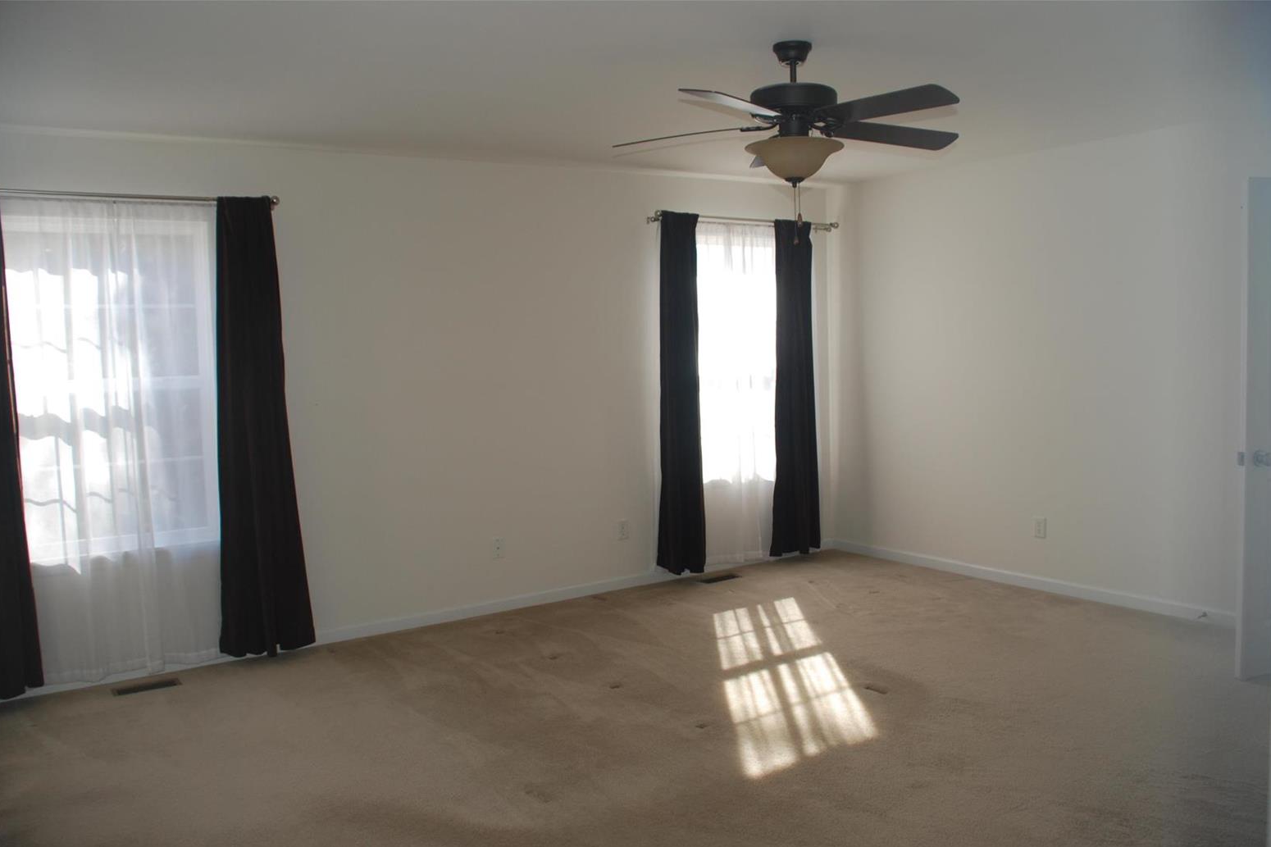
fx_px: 1094
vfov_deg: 42.3
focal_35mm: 31
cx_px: 637
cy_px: 438
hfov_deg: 60.3
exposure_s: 1/100
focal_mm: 20
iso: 200
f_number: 3.8
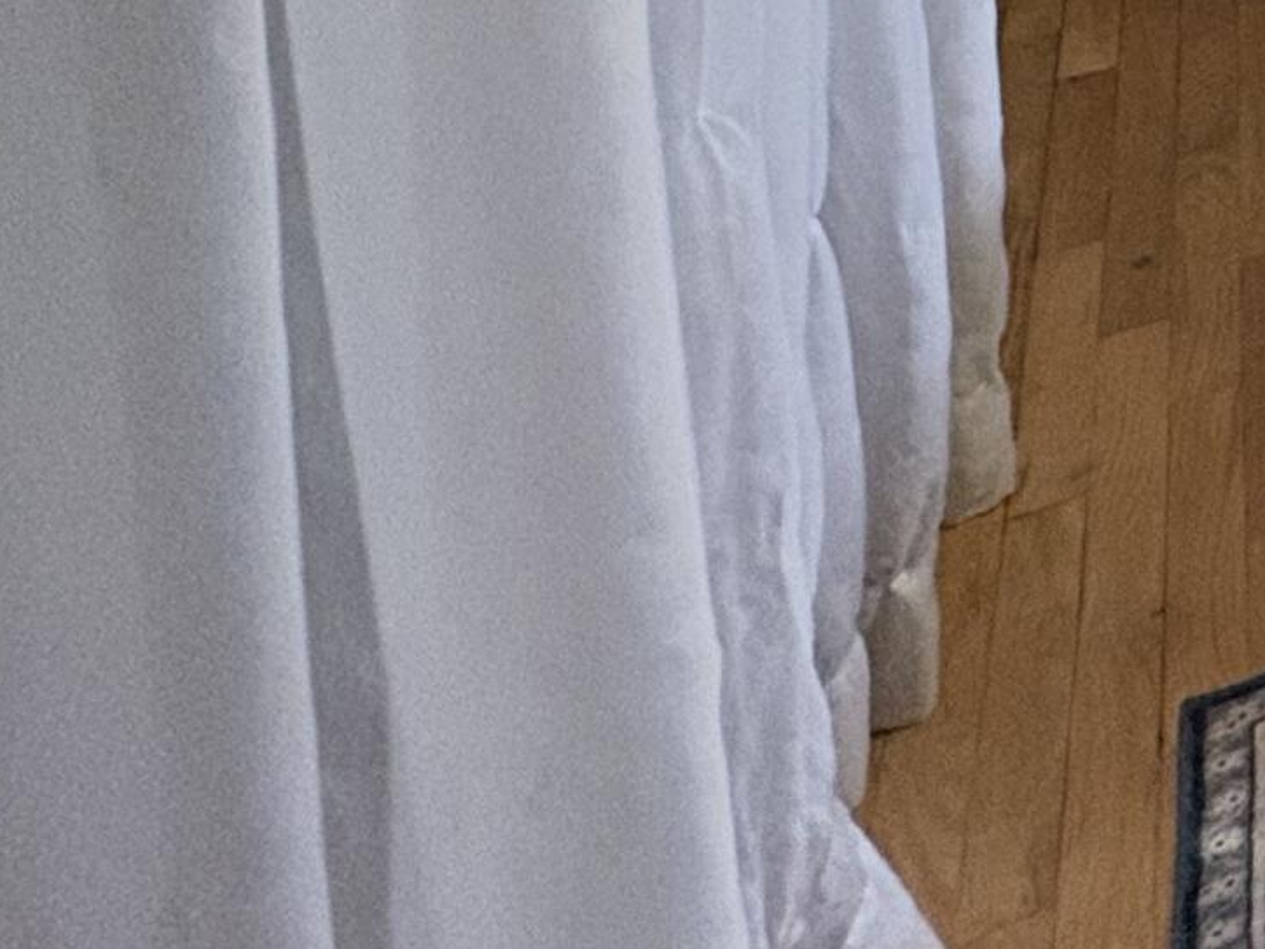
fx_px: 2120
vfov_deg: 17.7
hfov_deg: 18.8
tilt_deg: -6.5
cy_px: -956
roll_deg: -2.3
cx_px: 2574
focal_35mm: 58
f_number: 2.2
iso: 320
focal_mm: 2.22
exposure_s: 1/60
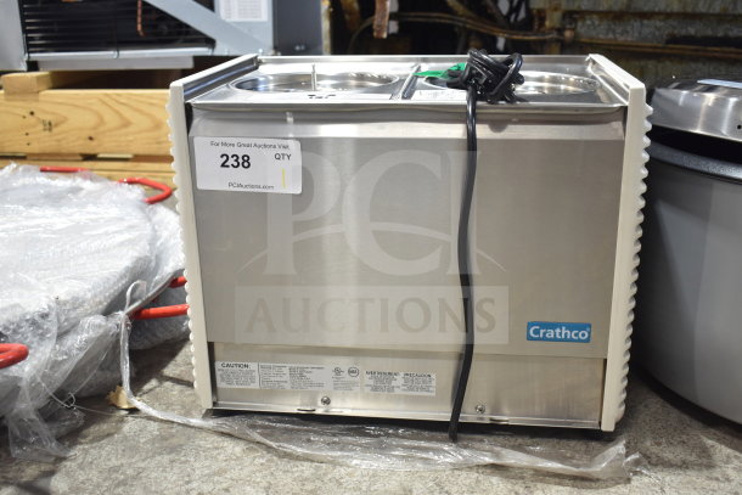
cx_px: 371
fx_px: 773
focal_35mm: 38
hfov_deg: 51.3
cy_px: 248
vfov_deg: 35.5
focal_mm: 25
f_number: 4
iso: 500
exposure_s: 1/40
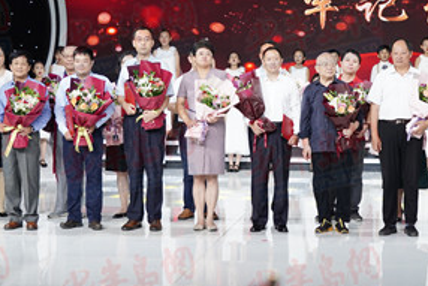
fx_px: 1261
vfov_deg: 12.8
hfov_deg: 19.2
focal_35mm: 106
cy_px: 26
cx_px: 278
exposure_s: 1/60
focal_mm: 54
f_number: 5
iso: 500
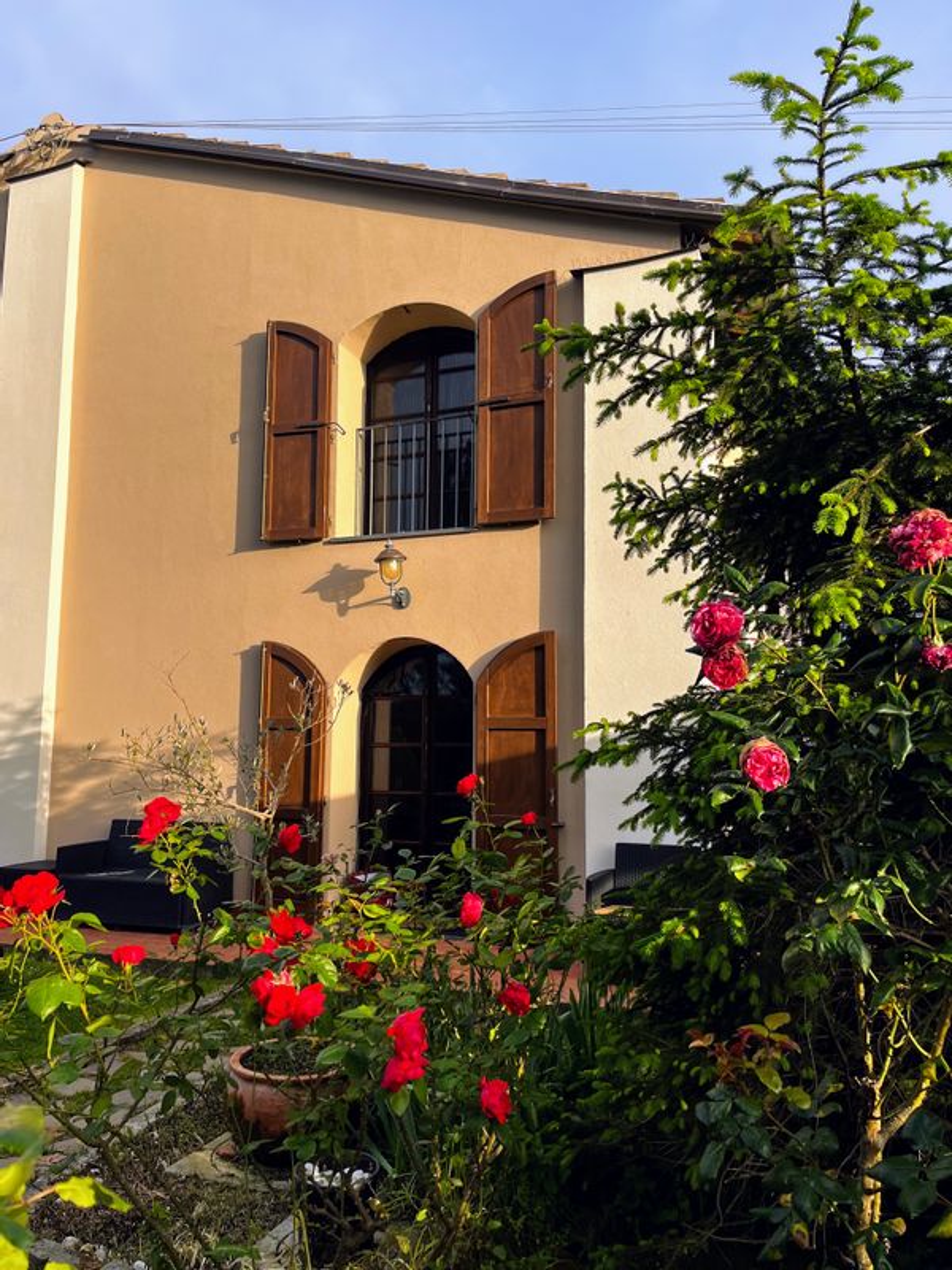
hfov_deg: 53.1
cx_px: 476
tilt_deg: +6.8
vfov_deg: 67.3
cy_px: 635
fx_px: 953
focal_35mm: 26
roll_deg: +0.0
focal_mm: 5.1
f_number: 1.6
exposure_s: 1/928
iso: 50
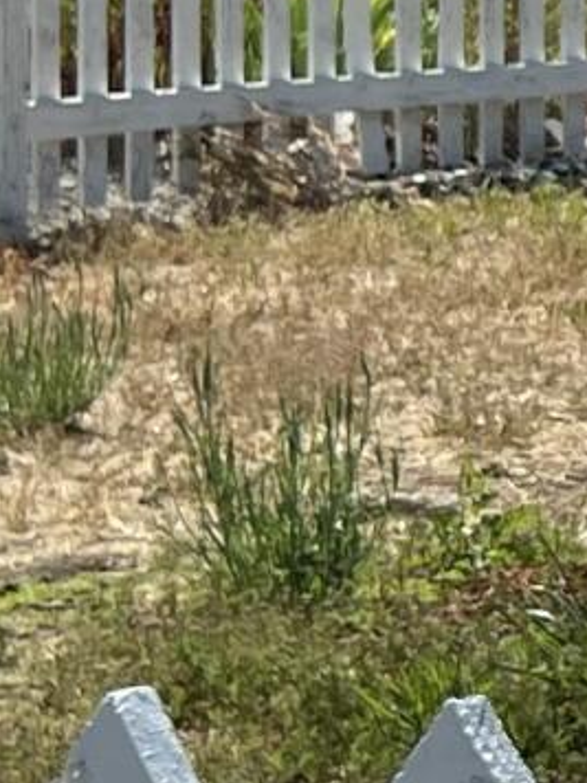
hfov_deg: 6.0
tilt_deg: -3.9
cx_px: 2100
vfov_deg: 9.0
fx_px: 4952
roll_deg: -1.4
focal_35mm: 219
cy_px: 304
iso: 50
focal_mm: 5.7
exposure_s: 1/3704
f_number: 1.5
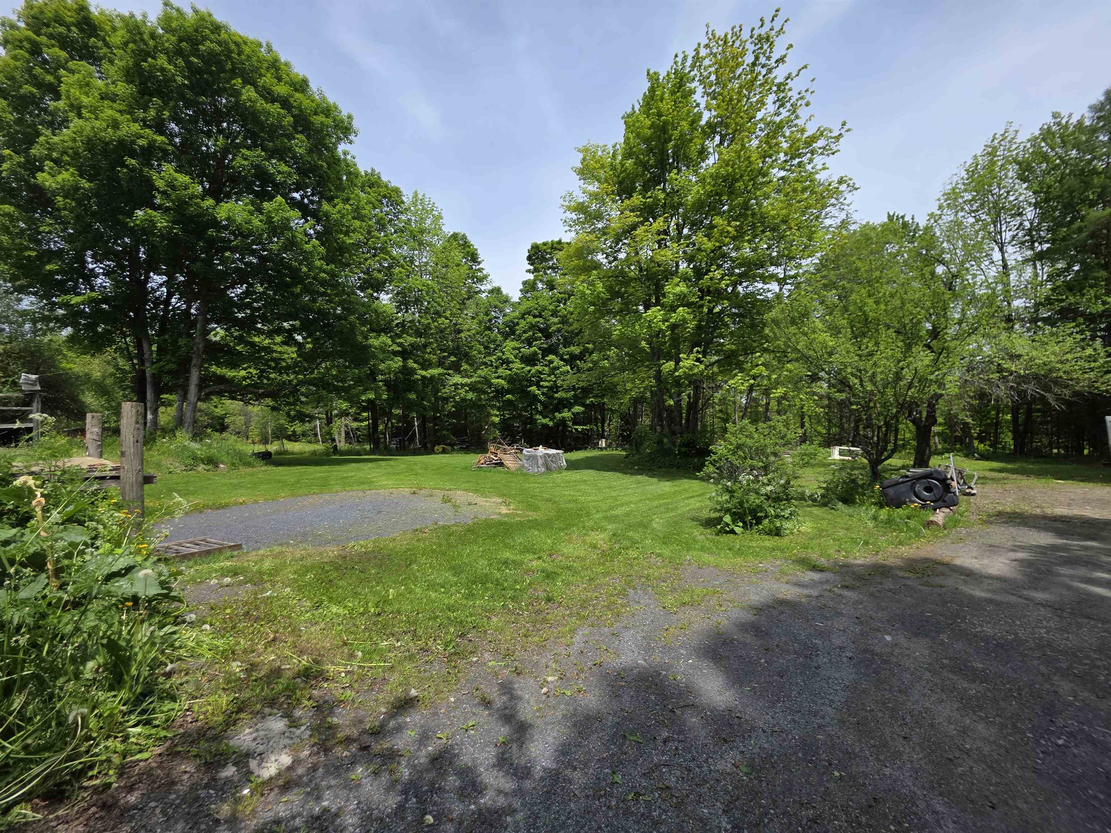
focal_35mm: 13
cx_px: 556
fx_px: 417
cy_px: 416
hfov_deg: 106.2
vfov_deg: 89.9
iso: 40
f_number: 1.9
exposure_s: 1/2049
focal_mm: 2.2
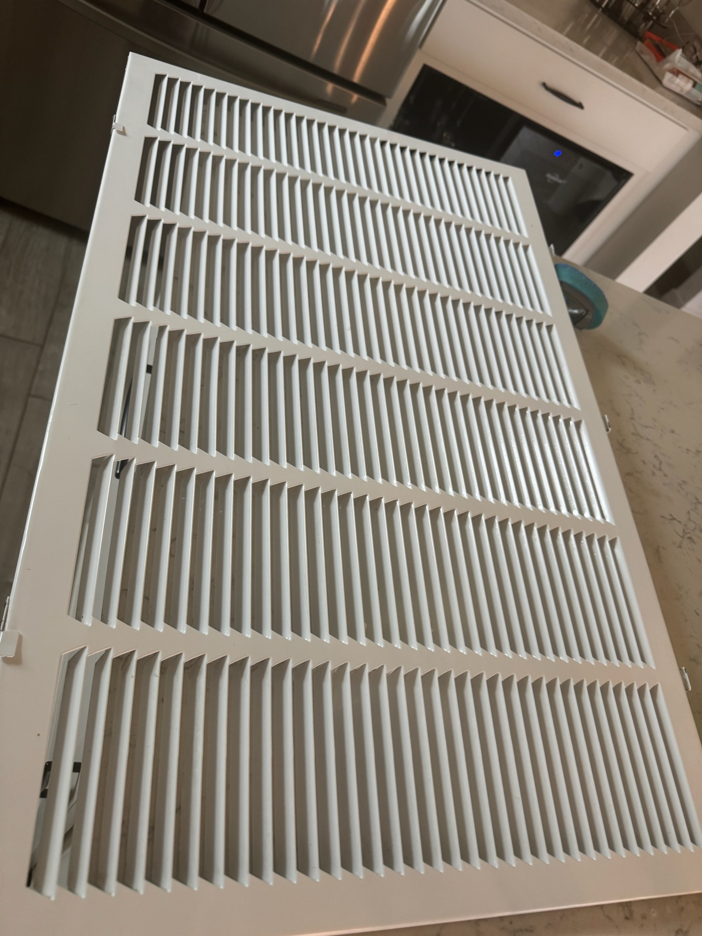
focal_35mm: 24
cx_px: 351
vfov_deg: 71.6
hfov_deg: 56.8
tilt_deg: -46.5
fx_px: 649
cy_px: 468
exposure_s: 1/60
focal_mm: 6.76
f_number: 1.78
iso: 160
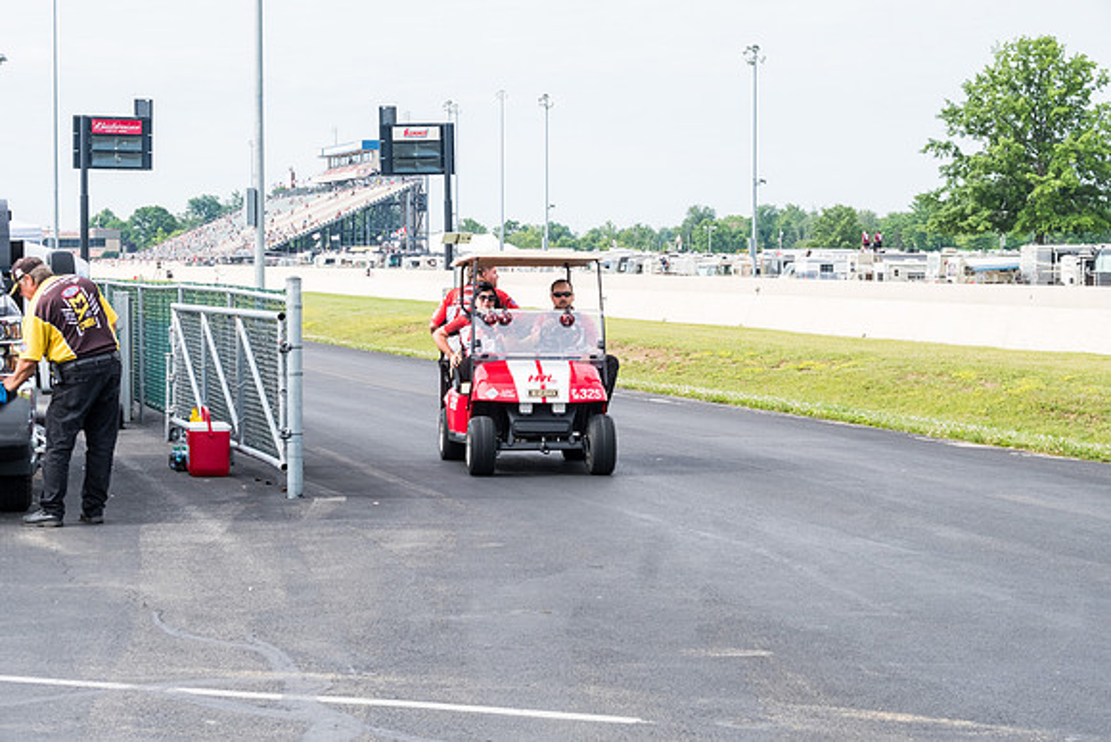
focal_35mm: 81
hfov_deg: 25.1
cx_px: 556
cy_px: 371
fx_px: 2500
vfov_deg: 16.9
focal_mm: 54.1
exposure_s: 1/200
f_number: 9
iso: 400
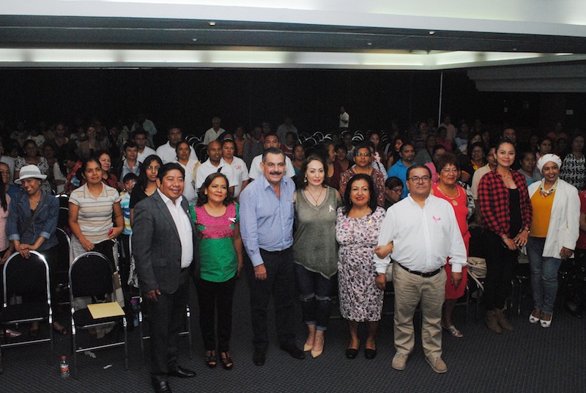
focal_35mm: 33
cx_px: 293
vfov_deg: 40.1
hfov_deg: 57.2
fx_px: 538
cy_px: 196
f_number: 11
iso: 1600
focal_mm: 22
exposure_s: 1/80
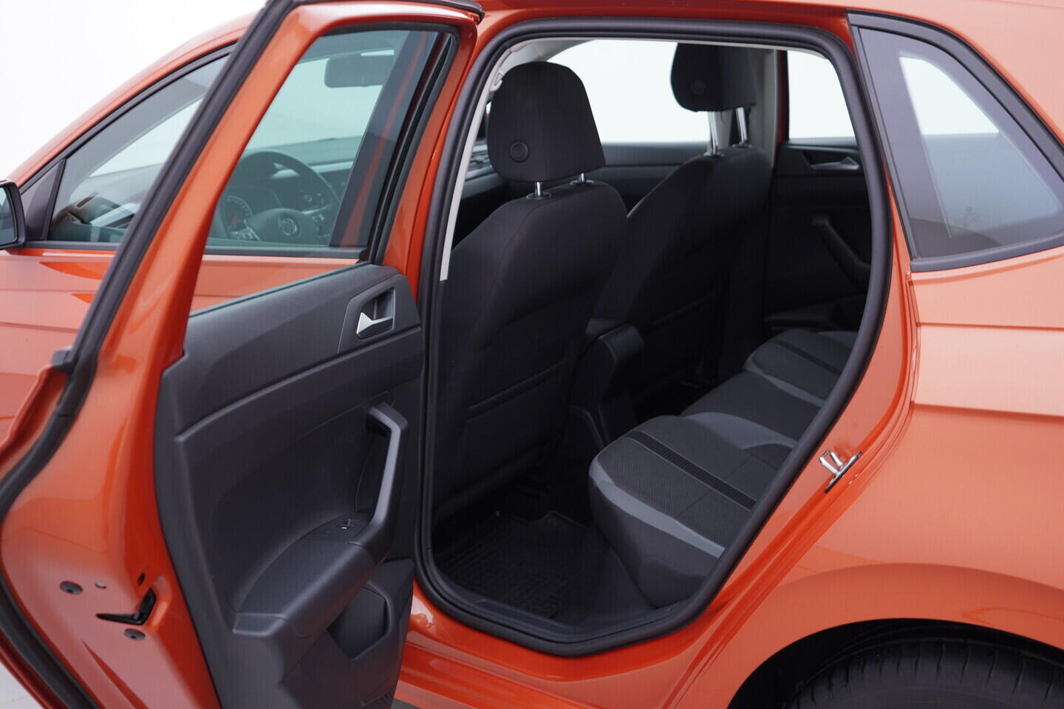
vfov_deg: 36.9
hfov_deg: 53.1
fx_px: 1064
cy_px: 354
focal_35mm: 36
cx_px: 532
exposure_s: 1/50
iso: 125
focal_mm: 24
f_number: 3.2
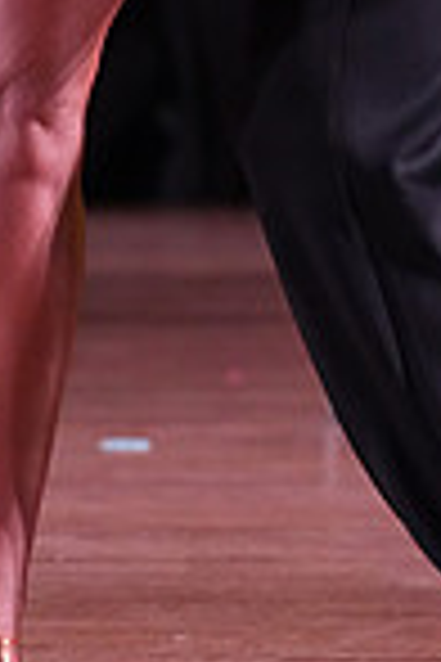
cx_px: 155
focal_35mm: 571
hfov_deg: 2.4
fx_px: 10491
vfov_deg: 3.6
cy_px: -360
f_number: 5.6
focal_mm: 145
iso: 5000
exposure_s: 1/250
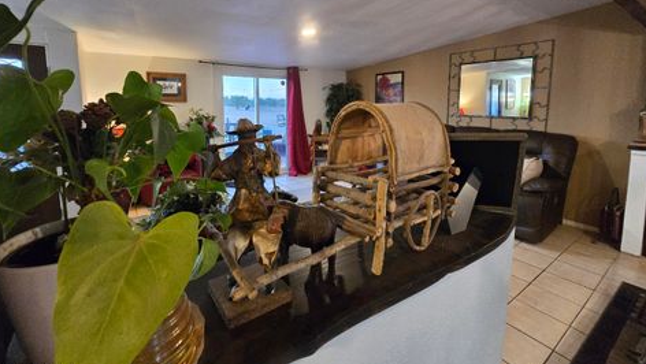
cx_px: 312
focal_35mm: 15
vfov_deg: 69.5
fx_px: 257
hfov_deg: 102.9
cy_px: 138
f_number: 2.2
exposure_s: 1/60
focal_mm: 2.2
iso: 1000
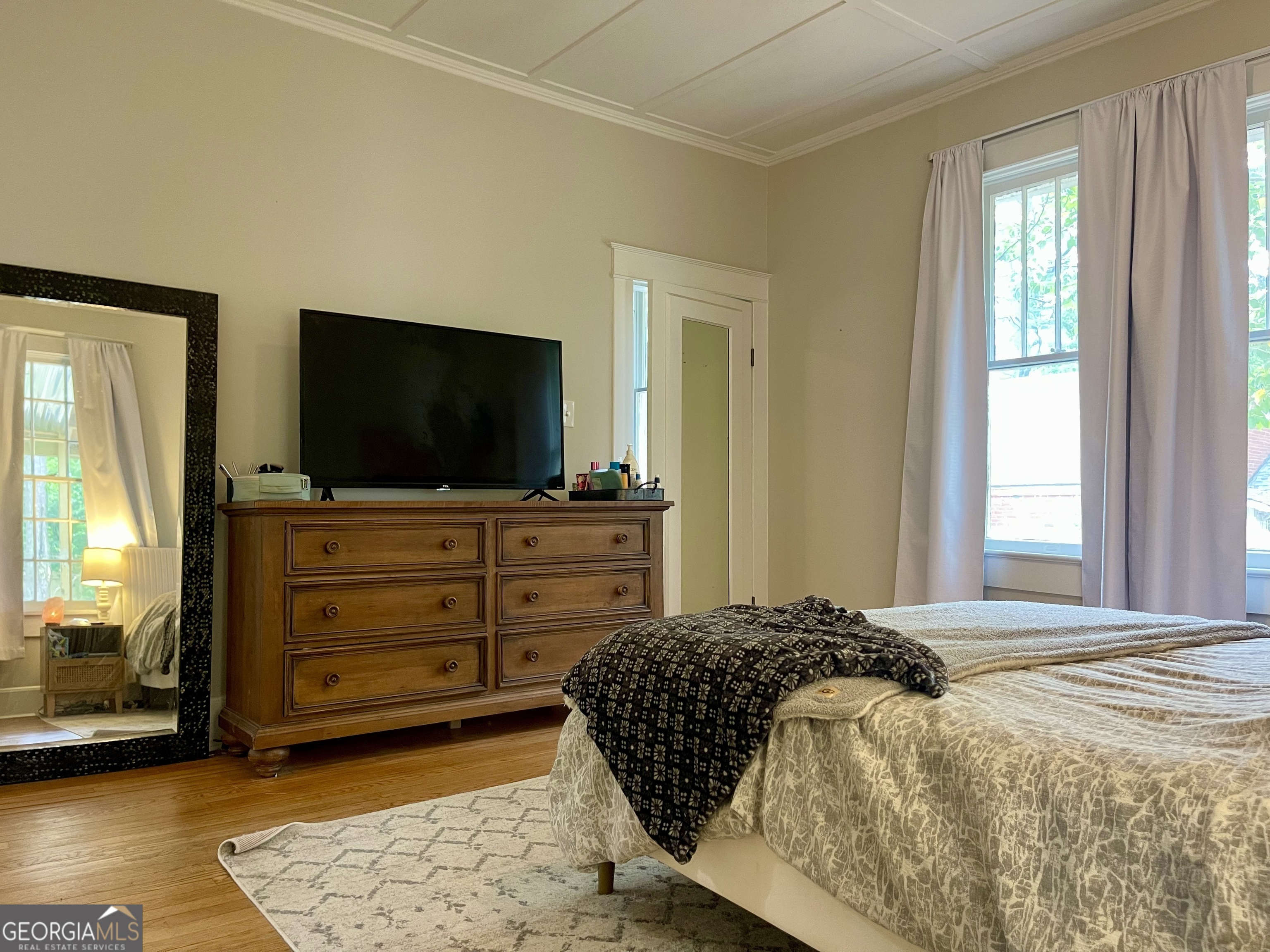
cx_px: 635
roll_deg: -1.5
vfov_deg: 54.9
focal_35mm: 25
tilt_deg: +2.6
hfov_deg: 69.4
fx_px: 917
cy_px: 476
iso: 250
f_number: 1.6
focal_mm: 5.1
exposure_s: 1/60
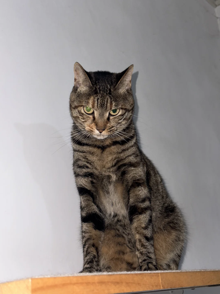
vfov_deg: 39.7
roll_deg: +6.1
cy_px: 147
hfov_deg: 30.3
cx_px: 110
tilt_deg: +17.8
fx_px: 407
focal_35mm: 48
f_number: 1.78
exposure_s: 1/16
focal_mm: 6.76
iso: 64
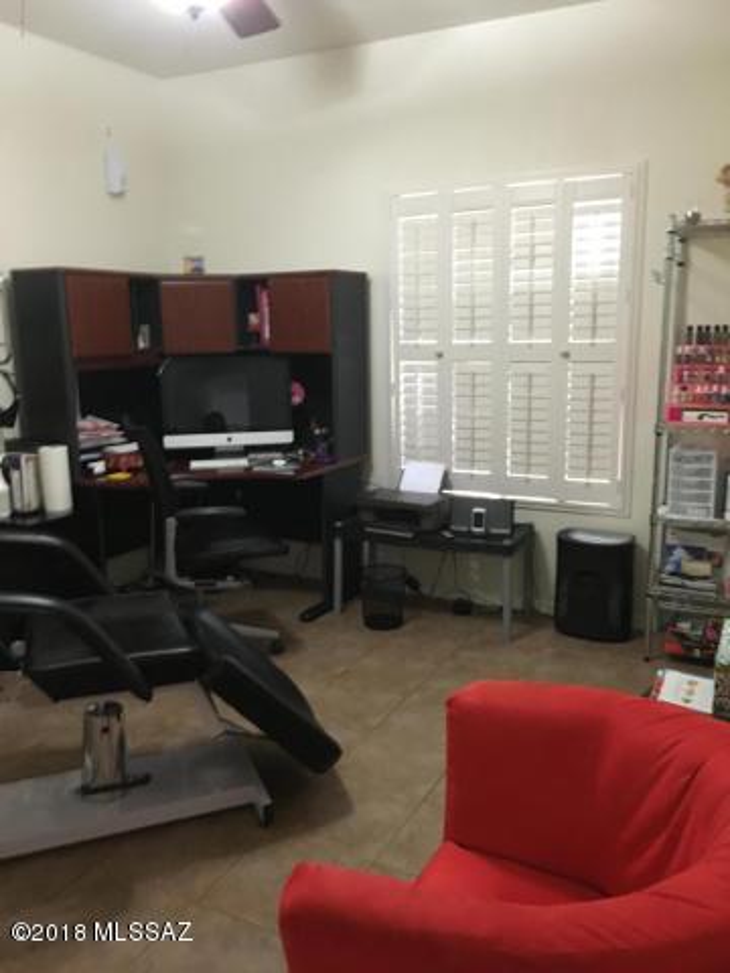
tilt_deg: -10.1
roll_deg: +0.5
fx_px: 815
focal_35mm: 29
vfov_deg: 61.7
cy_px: 486
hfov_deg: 48.2
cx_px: 365
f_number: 2.2
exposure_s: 1/15
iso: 400
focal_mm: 4.15
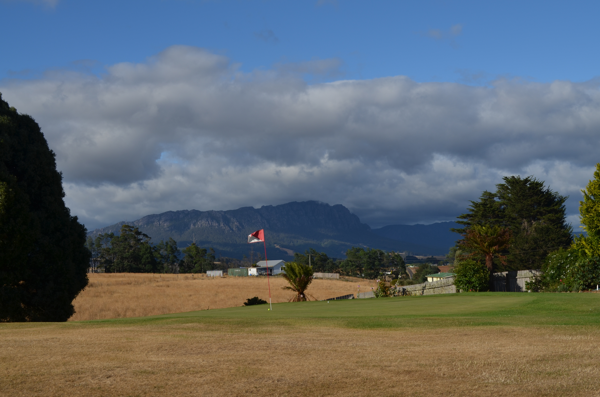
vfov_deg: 26.4
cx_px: 300
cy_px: 198
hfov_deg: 39.0
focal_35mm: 51
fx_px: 848
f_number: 8
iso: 100
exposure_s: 1/250
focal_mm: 34
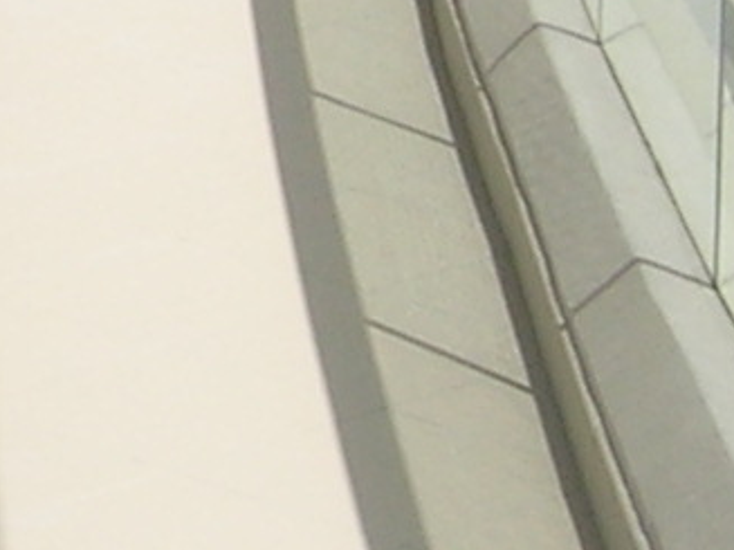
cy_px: -276
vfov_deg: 6.2
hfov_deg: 8.2
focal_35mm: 238
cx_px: -278
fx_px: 5045
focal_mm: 5.7
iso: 50
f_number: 4.9
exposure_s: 1/420
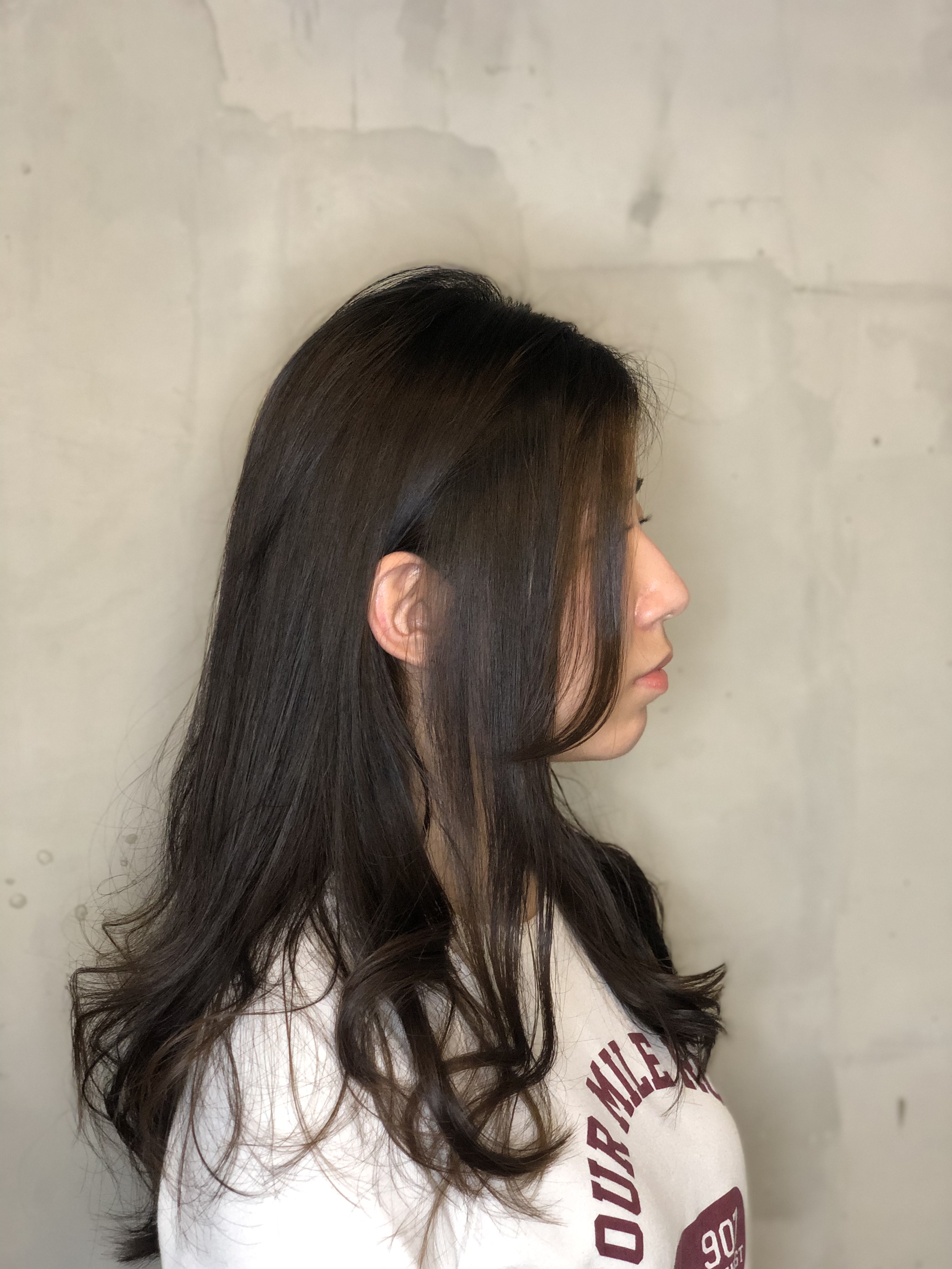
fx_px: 1907
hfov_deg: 28.0
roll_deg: -0.5
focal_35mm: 52
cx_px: 476
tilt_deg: -5.6
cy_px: 634
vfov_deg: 36.8
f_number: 2.4
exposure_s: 1/33
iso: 125
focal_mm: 6
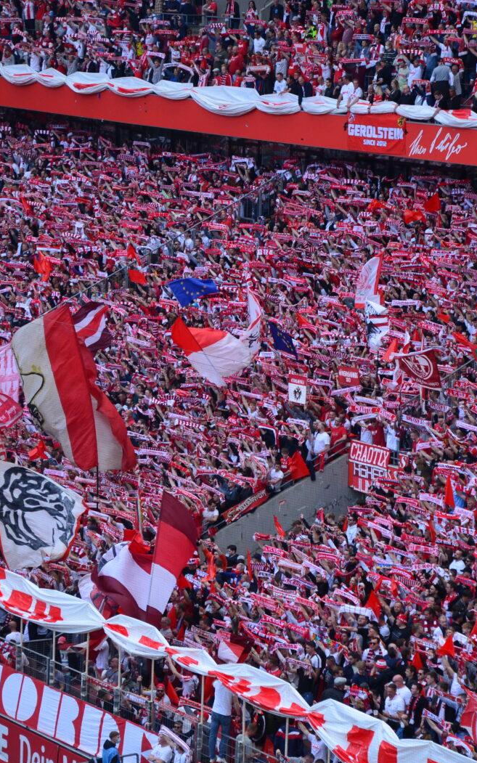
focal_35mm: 144
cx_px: 348
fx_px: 2995
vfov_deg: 14.5
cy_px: 384
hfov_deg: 9.1
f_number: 5.3
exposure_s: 1/400
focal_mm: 62
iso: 400
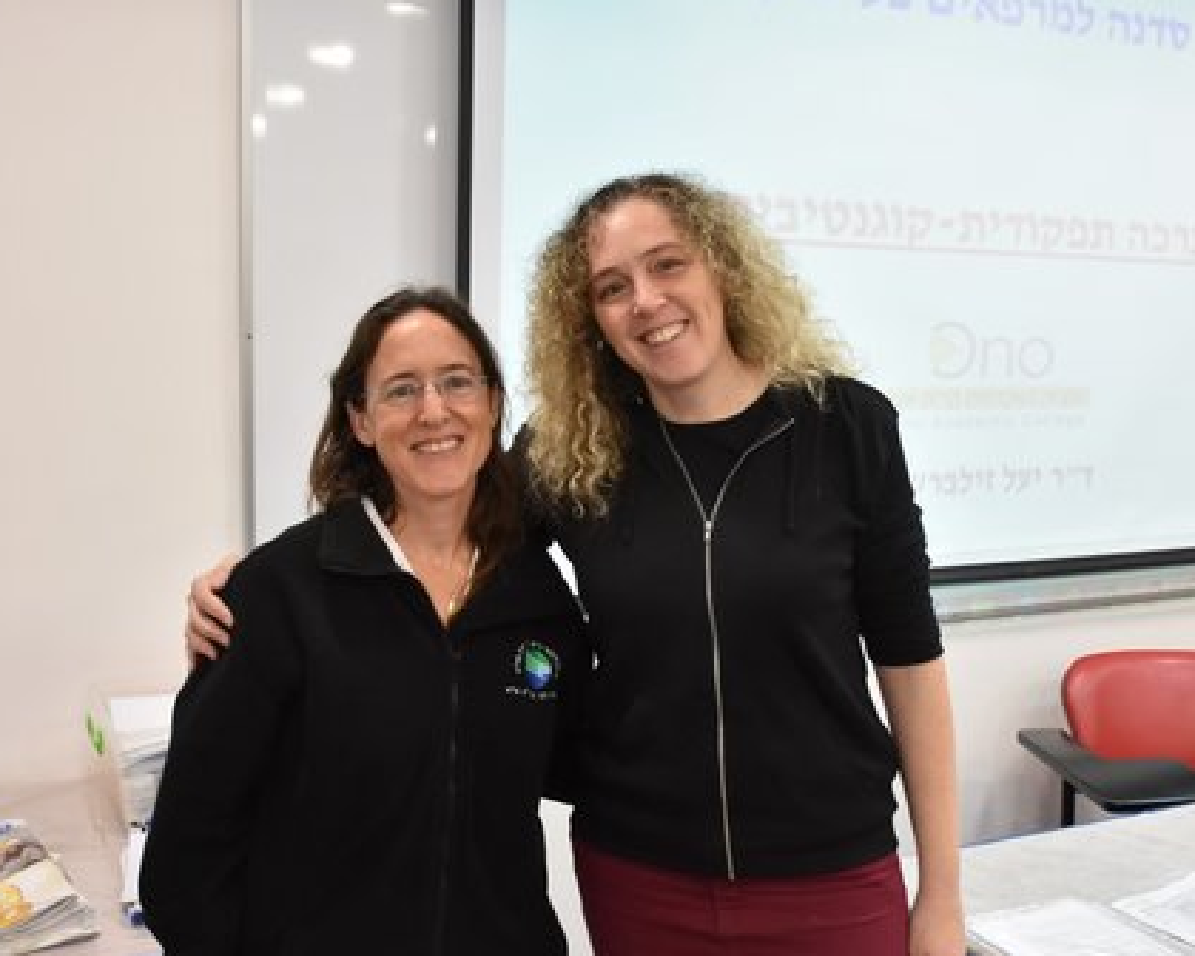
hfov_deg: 47.9
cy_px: 484
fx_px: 1344
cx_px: 598
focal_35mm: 38
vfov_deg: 39.2
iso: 800
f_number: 5
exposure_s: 1/100
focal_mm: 18
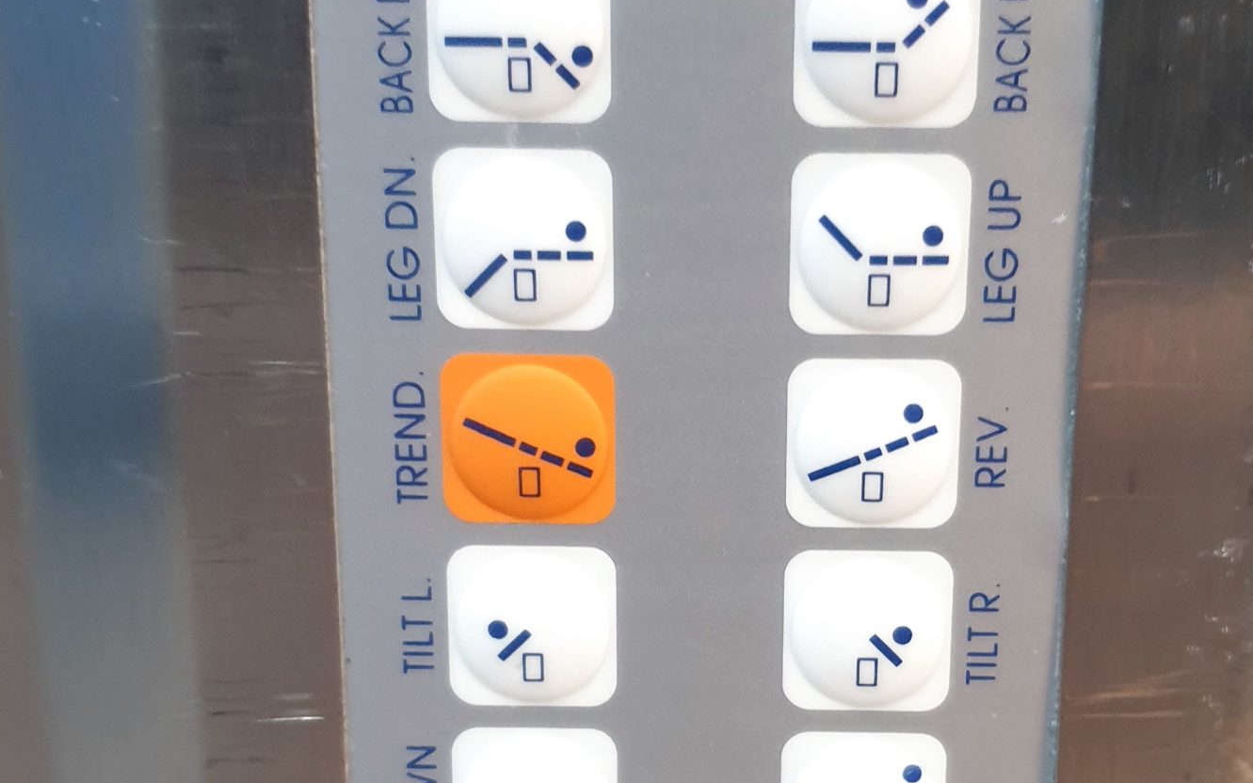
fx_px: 1810
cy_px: 564
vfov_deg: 24.2
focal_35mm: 53
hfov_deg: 38.0
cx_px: 746
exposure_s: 1/33
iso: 250
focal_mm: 4.3
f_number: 1.5
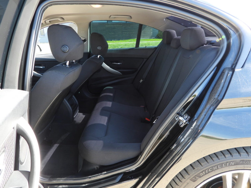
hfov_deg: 71.6
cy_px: 94
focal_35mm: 24
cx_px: 126
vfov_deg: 56.8
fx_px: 174
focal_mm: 4.3
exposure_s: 1/60
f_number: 2.8
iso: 100
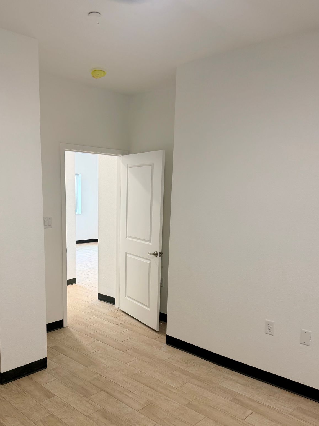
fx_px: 369
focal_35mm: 30
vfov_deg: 59.4
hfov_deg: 46.5
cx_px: 128
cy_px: 257
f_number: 1.78
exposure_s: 1/60
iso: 100
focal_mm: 6.76
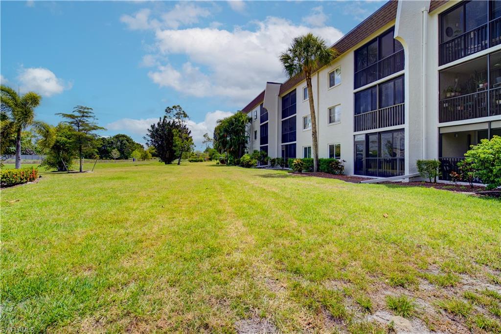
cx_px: 250
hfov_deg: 96.7
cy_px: 167
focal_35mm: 16
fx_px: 223
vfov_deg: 73.8
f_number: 8
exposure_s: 1/160
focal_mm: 16
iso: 125
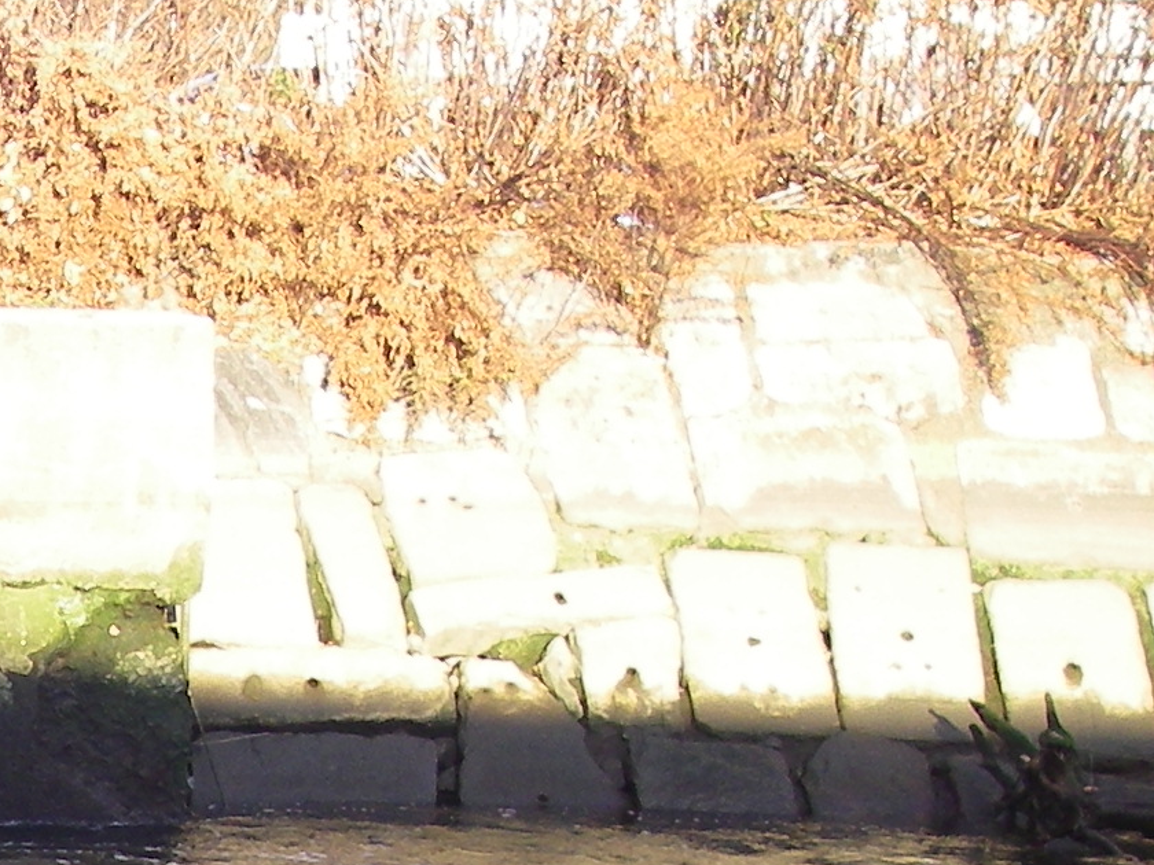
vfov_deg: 10.3
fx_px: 4634
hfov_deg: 13.5
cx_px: -484
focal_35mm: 139
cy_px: 1366
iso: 64
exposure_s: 1/125
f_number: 3.3
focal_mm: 6.3
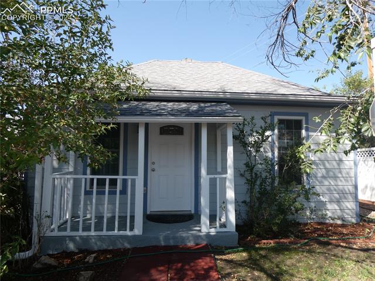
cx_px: 188
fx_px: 260
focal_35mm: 24
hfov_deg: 71.6
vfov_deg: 56.8
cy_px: 140
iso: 80
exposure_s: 1/400
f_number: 3.3
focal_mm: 4.3
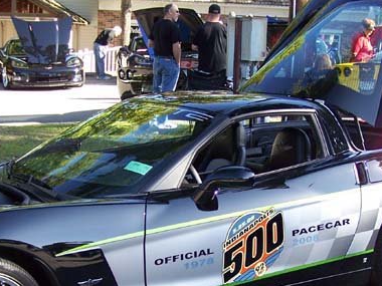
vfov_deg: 18.3
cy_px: 204
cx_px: 210
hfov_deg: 24.4
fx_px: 883
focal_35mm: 80
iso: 80
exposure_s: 1/160
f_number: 2.8
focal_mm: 6.3
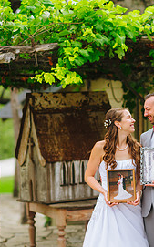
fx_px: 969
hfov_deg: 9.1
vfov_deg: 14.5
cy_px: 161
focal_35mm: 144
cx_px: 117
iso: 200
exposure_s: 1/1600
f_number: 2
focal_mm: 85
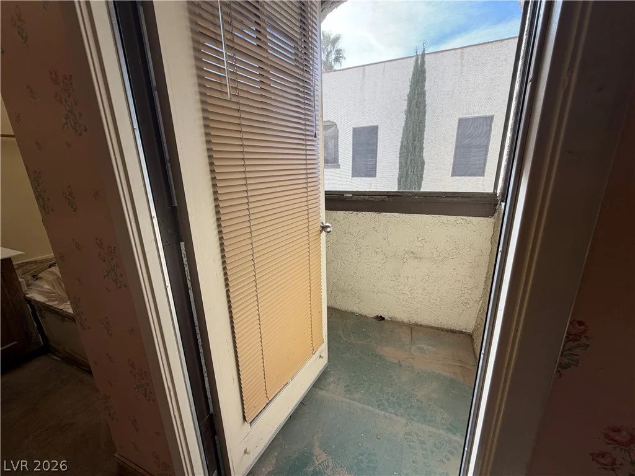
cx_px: 318
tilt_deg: -14.0
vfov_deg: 85.7
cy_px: 238
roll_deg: +2.0
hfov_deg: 102.1
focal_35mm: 14
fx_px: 257
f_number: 2.2
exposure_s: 1/121
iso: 50
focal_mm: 2.22
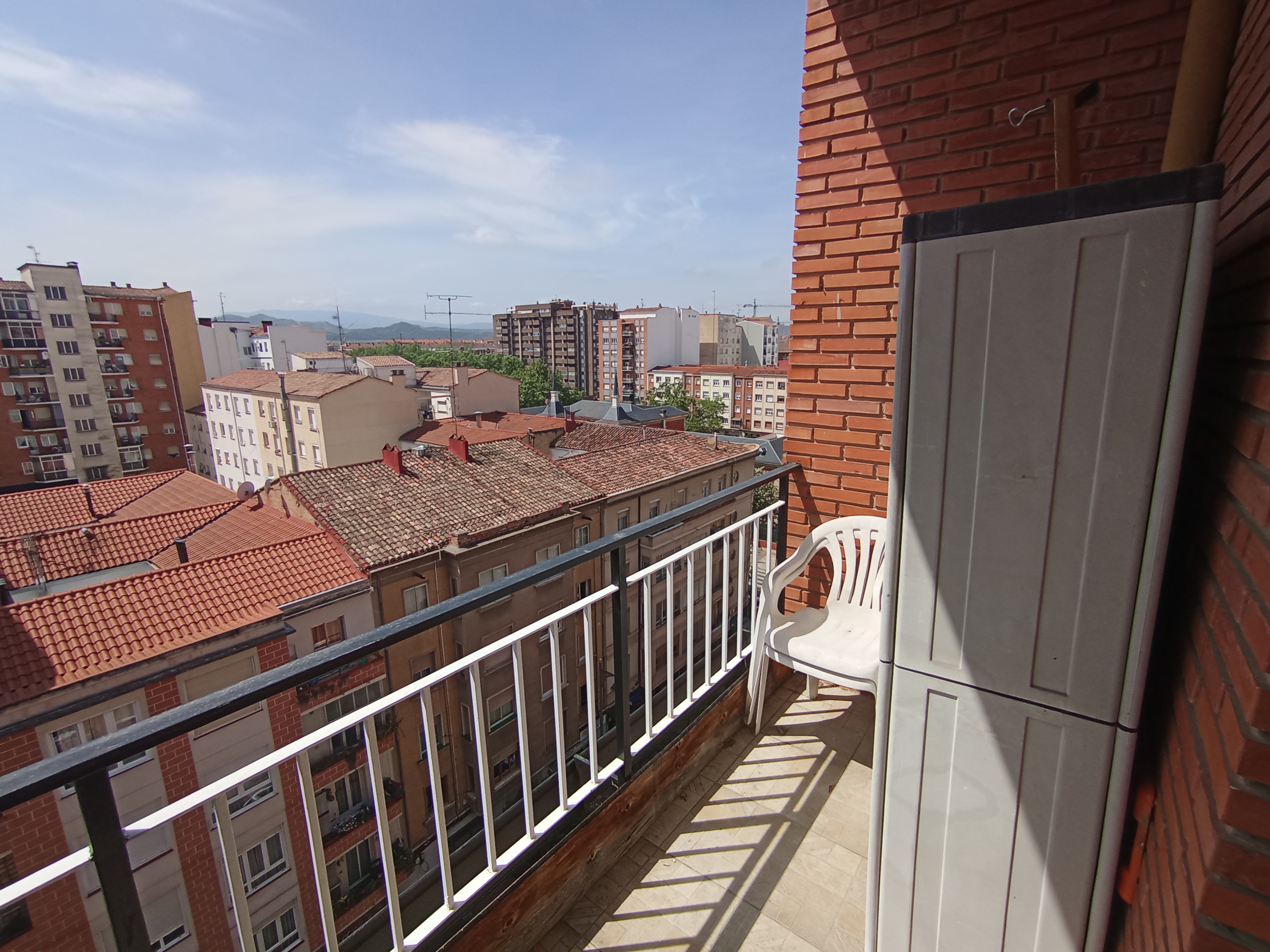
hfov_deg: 94.5
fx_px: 587
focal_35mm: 16
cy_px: 476
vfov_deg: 78.1
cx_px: 635
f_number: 2.2
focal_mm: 1.65
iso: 50
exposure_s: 1/2203
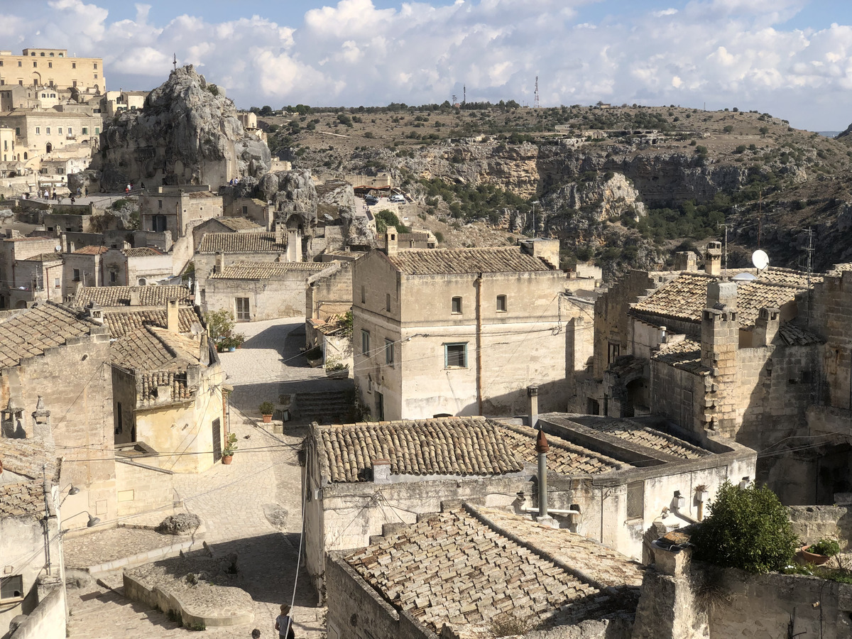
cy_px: 320
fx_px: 1280
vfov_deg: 28.0
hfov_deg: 36.8
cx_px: 426
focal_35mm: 52
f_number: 2.4
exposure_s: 1/1675
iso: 16
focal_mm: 6
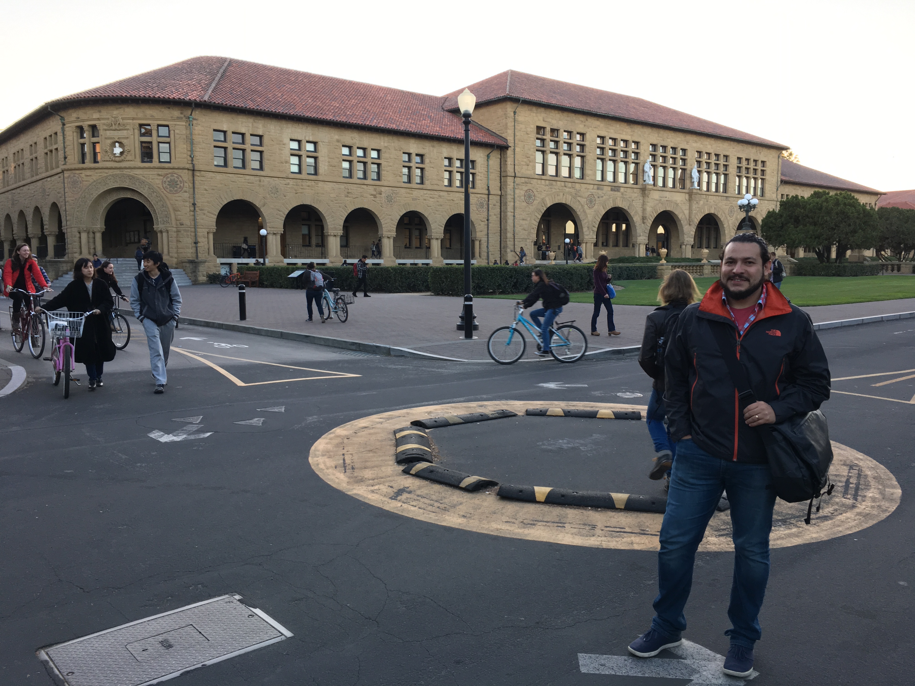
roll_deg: +0.5
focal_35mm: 29
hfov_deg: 61.7
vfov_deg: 48.2
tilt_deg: -4.7
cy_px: 343
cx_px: 458
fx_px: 767
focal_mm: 4.15
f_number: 2.2
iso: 40
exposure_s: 1/120
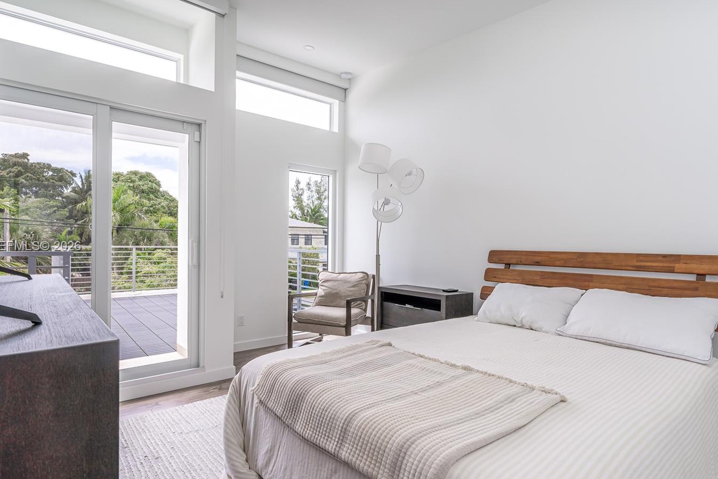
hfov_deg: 86.8
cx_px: 342
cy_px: 247
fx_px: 379
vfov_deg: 64.5
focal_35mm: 19
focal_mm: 16
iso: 100
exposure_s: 1/60
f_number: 9
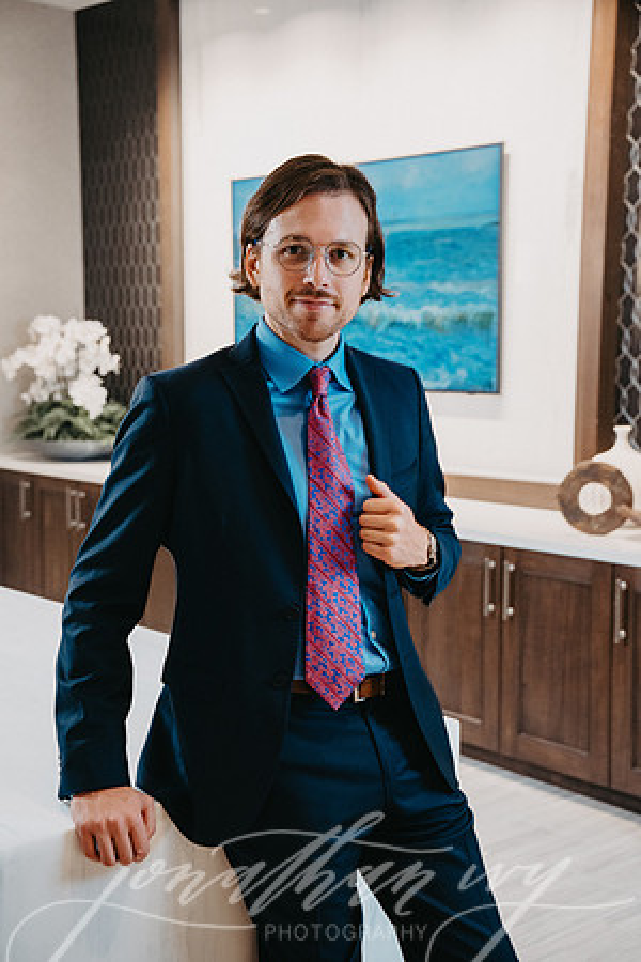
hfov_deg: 26.0
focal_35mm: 52
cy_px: 481
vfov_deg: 38.2
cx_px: 320
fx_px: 1389
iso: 1600
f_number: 4.5
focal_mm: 52
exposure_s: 1/125
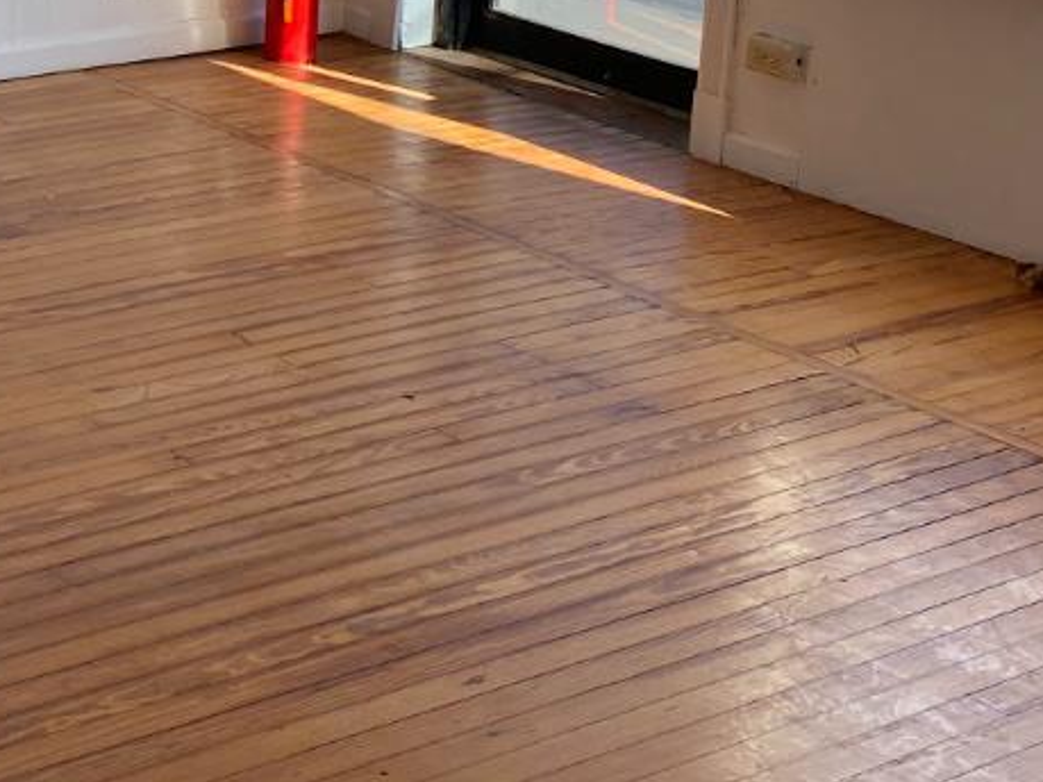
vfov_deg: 16.8
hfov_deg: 22.1
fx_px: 2560
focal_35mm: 85
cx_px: -34
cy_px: -81
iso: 32
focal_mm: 4.25
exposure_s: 1/248
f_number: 1.8
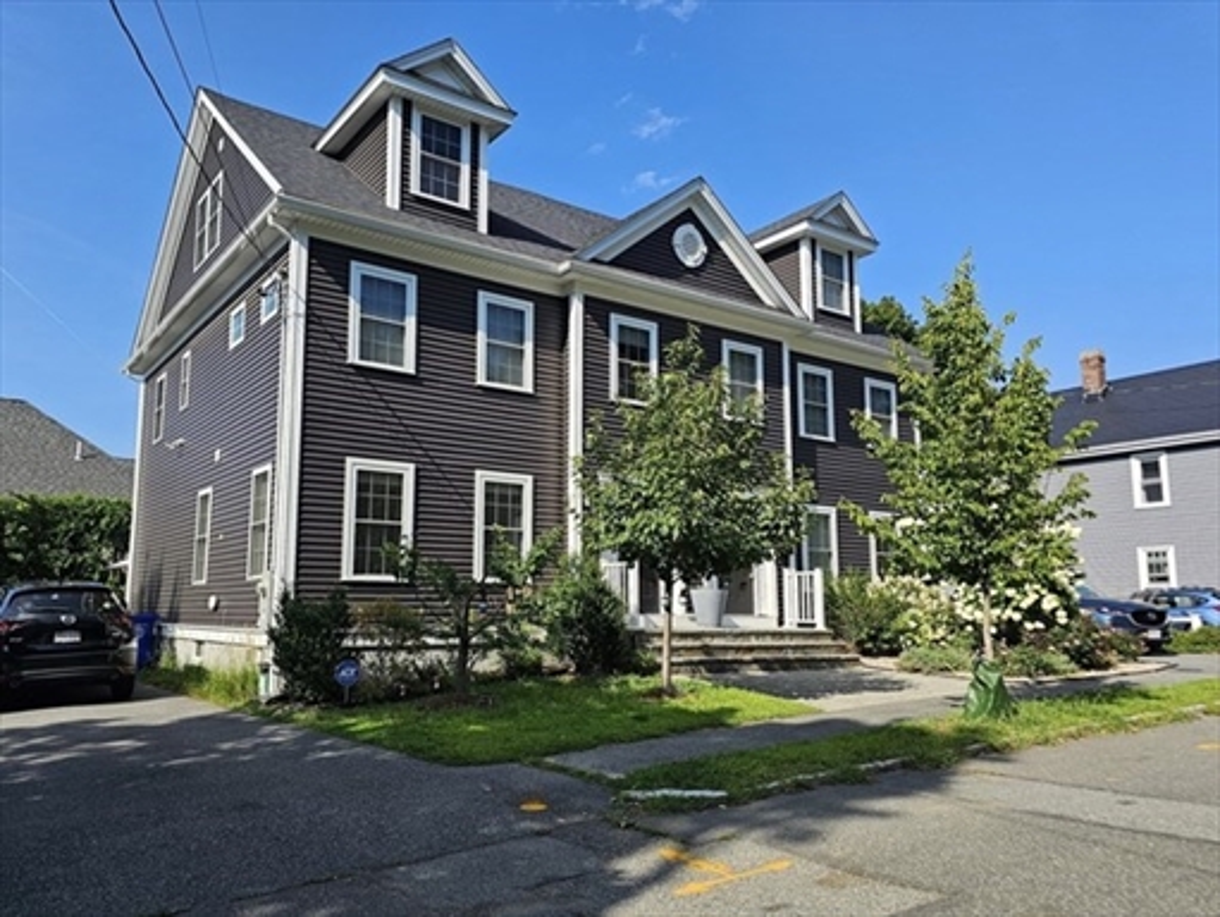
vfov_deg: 58.9
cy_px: 458
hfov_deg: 73.9
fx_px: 811
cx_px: 610
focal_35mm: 23
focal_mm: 6.3
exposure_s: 1/1053
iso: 20
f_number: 1.7
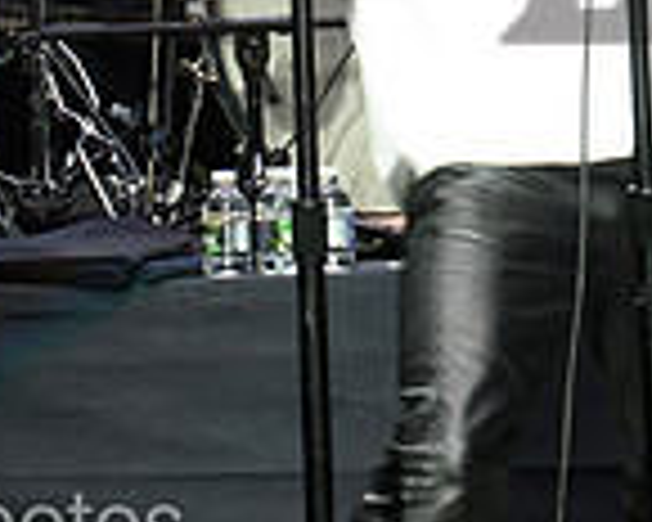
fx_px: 21805
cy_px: -187
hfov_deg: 1.7
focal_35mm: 1130
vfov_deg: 1.4
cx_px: 805
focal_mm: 200
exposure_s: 1/20
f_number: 6.3
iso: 320
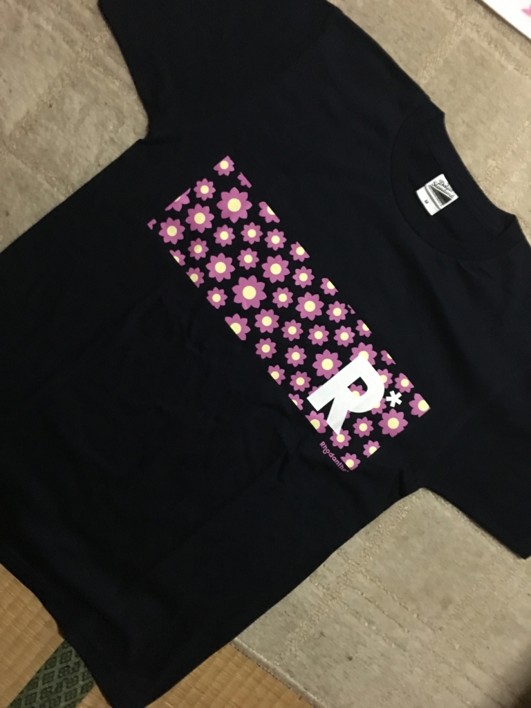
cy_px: 354
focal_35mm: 29
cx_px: 266
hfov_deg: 48.2
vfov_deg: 61.7
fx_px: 593
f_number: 2.2
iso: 640
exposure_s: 1/15
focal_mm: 4.15
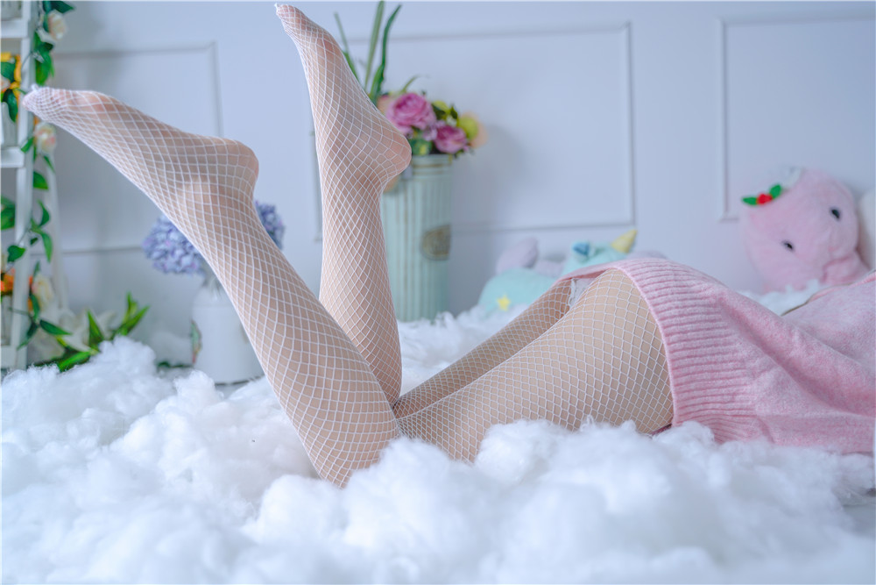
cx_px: 438
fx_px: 852
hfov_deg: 54.4
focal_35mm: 35
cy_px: 292
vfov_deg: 37.9
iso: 100
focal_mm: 35
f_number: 2.8
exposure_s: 1/200
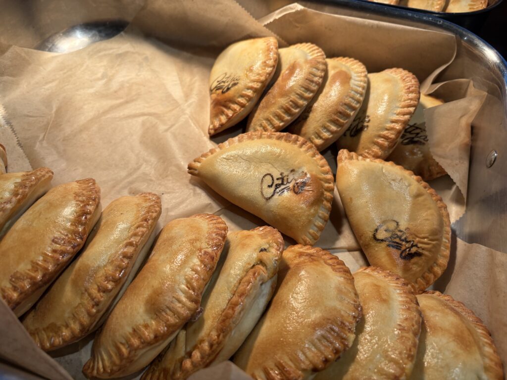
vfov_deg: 53.1
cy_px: 190
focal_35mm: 26
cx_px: 254
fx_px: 381
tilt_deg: -52.0
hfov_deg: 67.3
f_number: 1.6
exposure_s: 1/419
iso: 50
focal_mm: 5.96
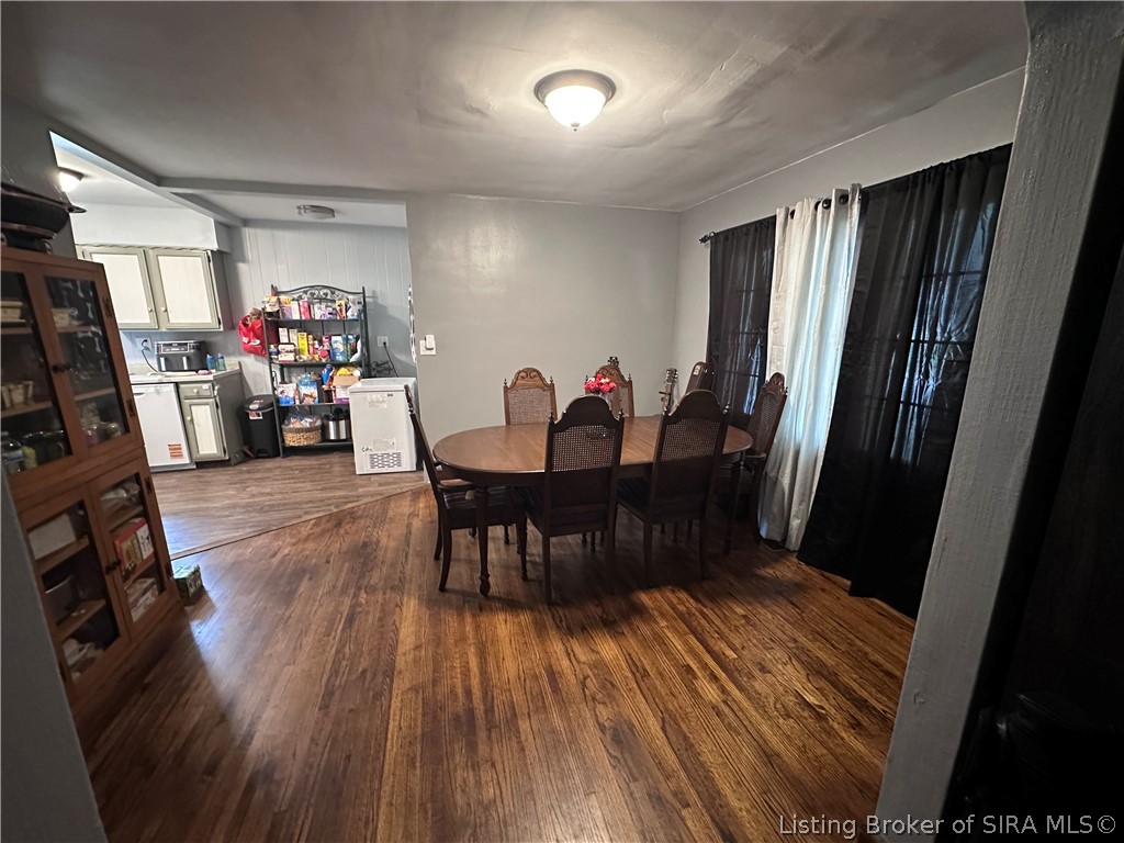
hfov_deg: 102.1
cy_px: 422
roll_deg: -0.3
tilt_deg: -12.4
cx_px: 562
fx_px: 455
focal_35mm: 14
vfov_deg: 85.7
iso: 1000
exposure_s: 1/40
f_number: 2.2
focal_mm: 2.22
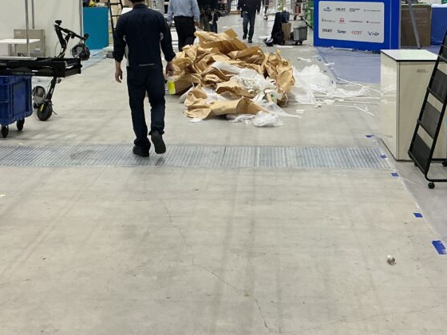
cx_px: 231
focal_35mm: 53
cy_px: 43
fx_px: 684
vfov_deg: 26.7
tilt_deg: -5.1
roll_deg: +0.0
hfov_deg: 36.2
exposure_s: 1/60
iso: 100
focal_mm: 3
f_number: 1.8
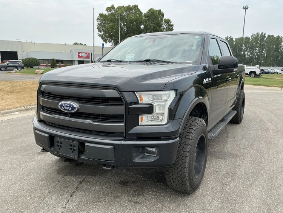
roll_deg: -1.1
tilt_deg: -8.5
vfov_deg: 49.8
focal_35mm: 28
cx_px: 142
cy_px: 106
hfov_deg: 63.4
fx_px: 229
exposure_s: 1/781
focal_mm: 3
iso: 25
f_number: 1.8
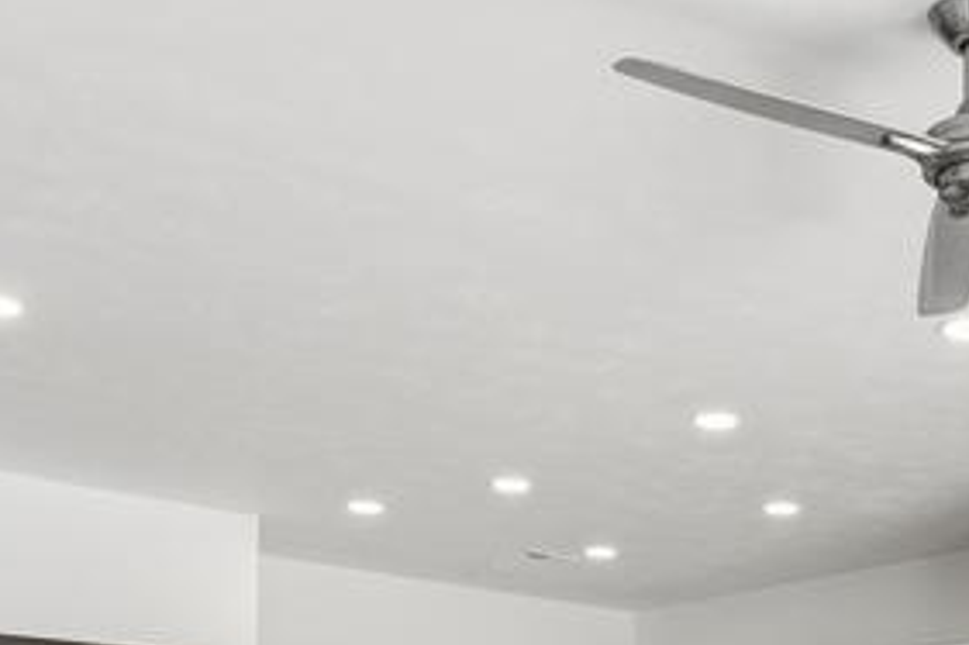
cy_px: 864
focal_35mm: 51
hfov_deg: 37.4
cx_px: 790
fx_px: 1372
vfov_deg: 23.1
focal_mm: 14
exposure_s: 1/60
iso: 100
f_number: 7.1
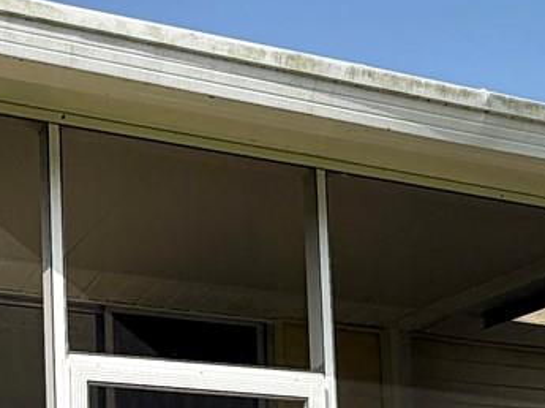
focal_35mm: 65
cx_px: 126
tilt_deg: +4.9
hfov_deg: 29.3
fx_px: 1022
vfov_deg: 19.9
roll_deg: +1.8
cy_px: 587
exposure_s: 1/1017
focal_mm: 2.22
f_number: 2.2
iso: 20
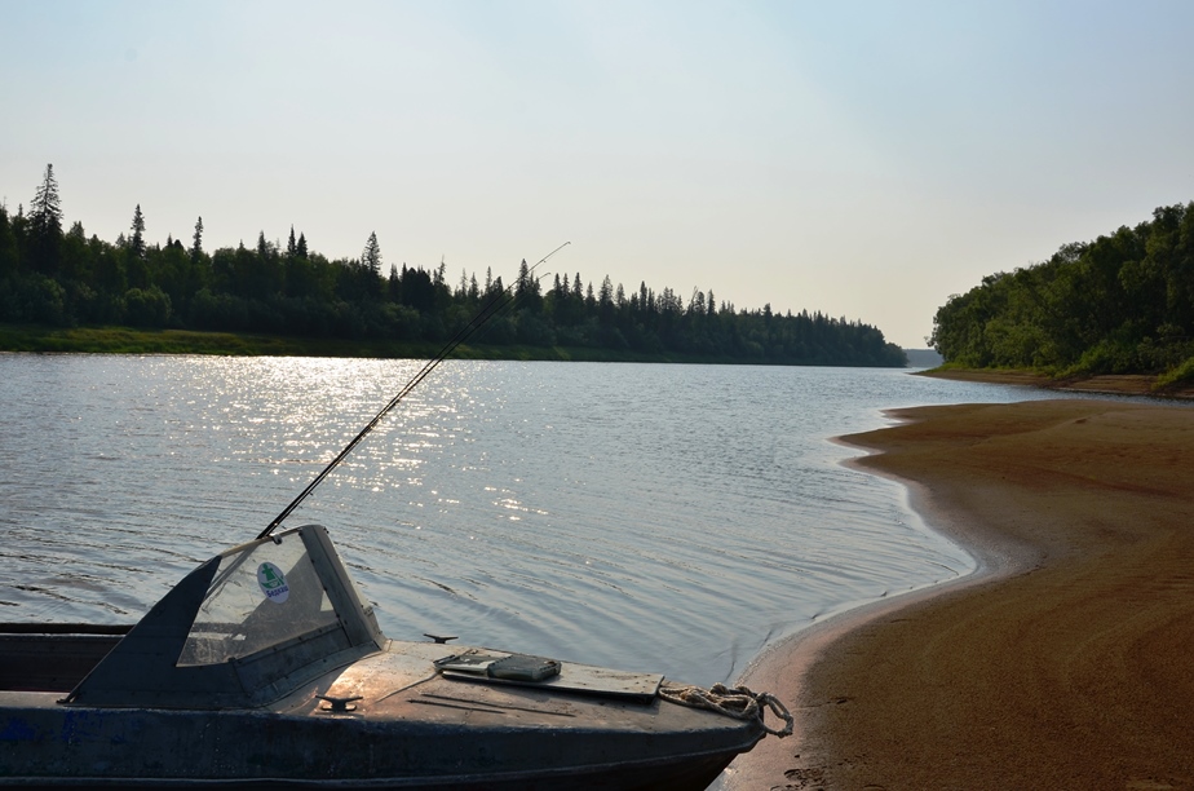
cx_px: 597
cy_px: 396
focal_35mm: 39
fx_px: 1291
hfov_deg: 49.6
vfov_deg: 34.1
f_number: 11
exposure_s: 1/400
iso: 100
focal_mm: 26
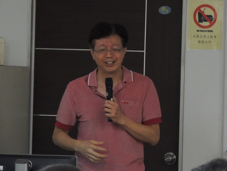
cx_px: 148
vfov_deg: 4.1
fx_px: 2395
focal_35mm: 365
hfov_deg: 5.4
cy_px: 76
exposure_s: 1/80
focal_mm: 49
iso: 1600
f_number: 4.7
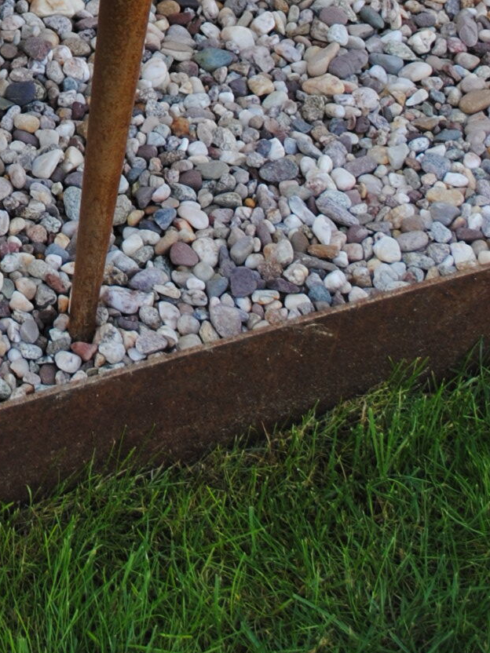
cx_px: -241
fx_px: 2850
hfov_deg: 9.6
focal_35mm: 151
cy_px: -246
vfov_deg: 12.6
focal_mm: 30
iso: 140
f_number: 5.6
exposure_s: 1/125
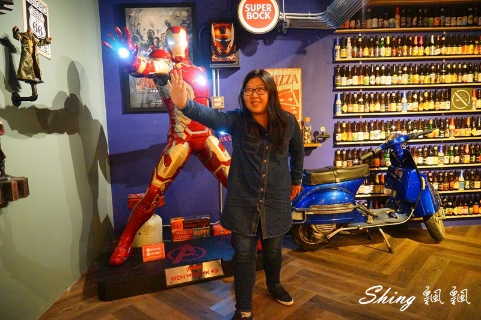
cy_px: 160
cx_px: 240
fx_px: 321
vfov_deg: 53.1
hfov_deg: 73.8
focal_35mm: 24
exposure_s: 1/60
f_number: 4
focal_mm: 24
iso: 6400
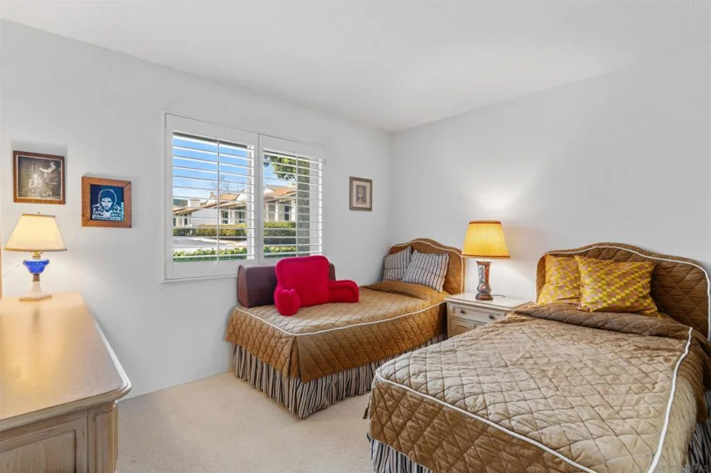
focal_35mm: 17
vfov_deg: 70.4
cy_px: 236
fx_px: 336
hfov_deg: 93.3
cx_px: 356
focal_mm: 17
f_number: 7.1
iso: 80
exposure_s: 1/2.5
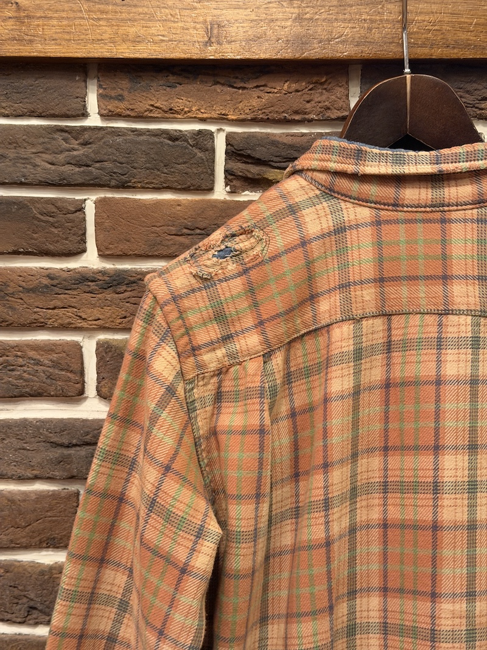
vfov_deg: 39.7
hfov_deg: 30.3
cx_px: 244
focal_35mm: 48
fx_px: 901
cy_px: 325
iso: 500
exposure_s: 1/40
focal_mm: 6.76
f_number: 1.78
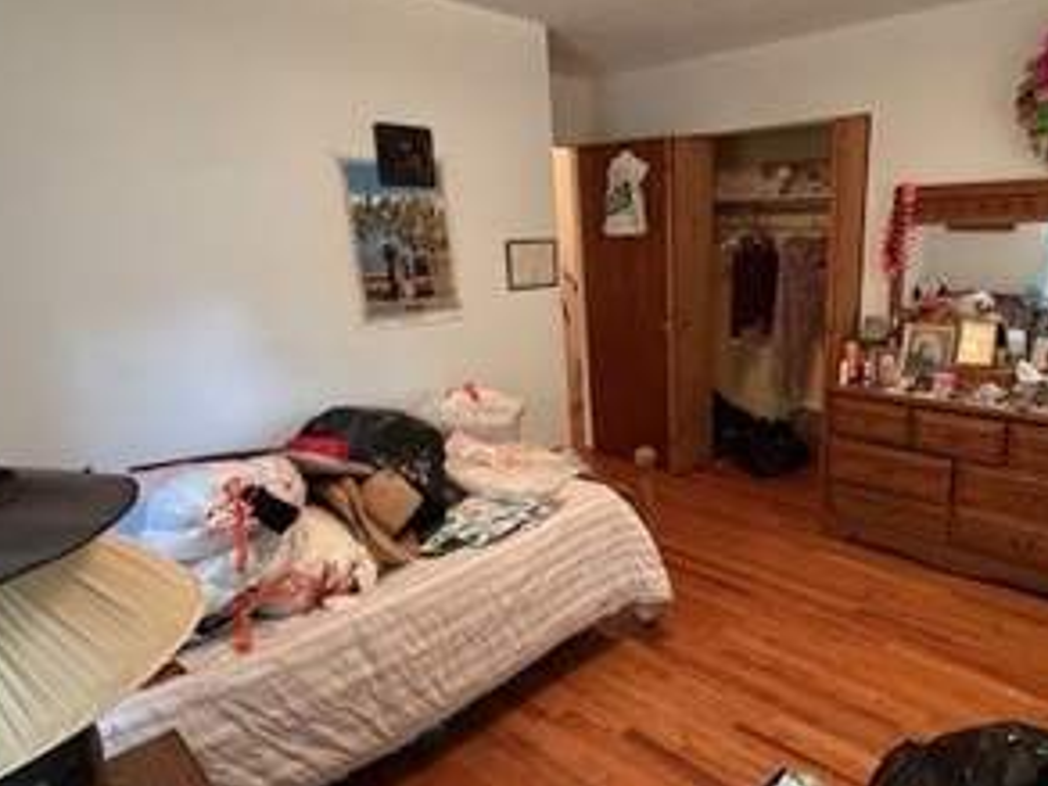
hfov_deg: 71.9
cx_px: 693
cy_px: 402
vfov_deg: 58.9
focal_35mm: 23
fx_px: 696
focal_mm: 2.22
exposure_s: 1/60
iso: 640
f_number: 2.2
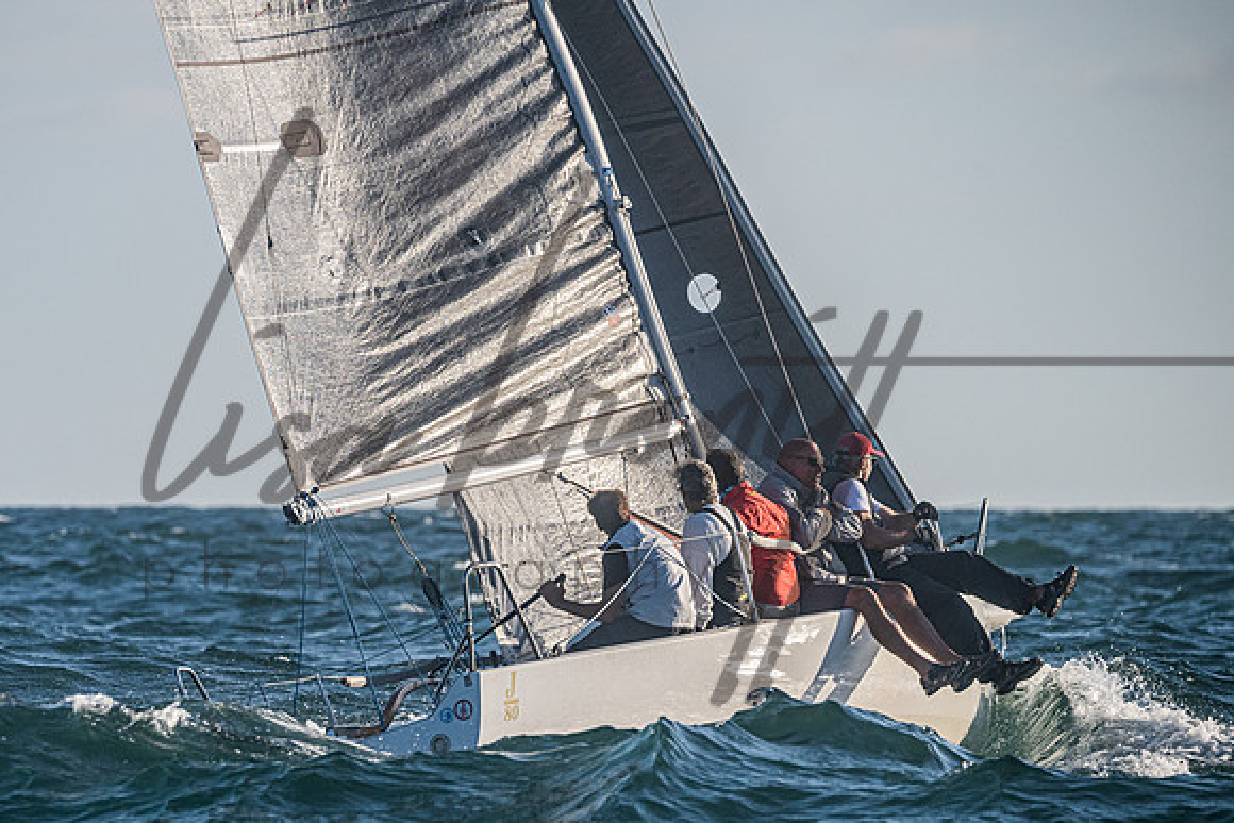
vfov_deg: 3.6
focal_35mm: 384
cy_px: 547
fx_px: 13154
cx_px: 400
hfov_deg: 5.4
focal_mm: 280
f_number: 6.3
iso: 400
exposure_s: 1/4000
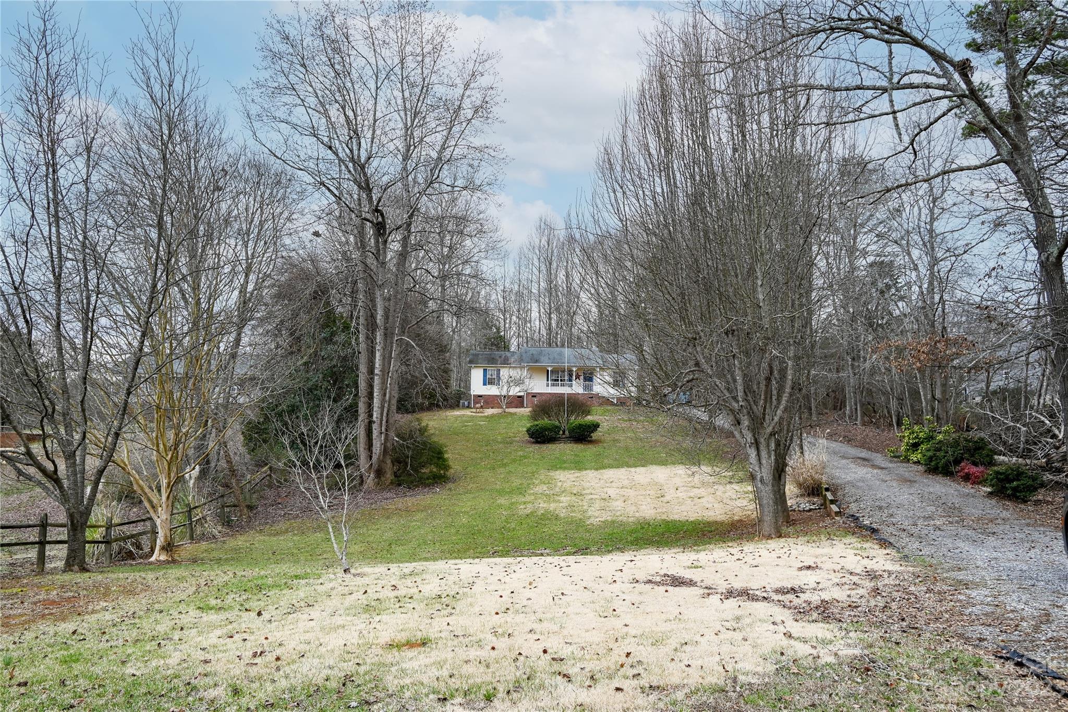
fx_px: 816
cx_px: 534
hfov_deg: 66.4
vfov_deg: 47.2
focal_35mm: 28
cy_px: 356
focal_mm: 27.5
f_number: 5.6
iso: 200
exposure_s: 1/250
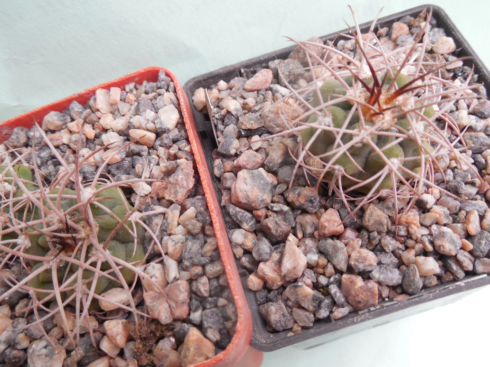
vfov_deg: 45.4
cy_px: 184
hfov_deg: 58.4
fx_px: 439
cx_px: 245
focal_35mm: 31
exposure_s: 1/30
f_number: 3.6
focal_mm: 5.6
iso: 125
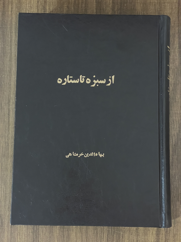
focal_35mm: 52
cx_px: 90
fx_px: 363
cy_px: 121
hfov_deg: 28.0
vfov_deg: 36.8
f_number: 2
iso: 1600
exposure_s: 1/30
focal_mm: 6
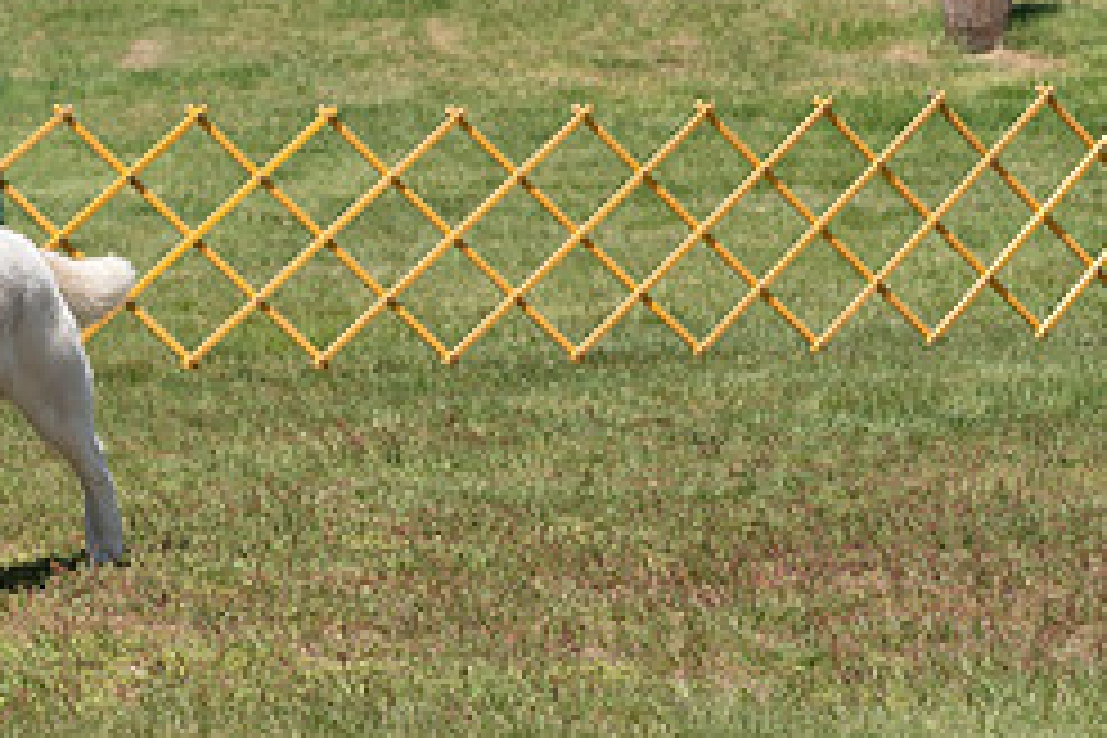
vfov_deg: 5.4
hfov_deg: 8.1
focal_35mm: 252
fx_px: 7748
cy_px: 83
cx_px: -194
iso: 500
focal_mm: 107
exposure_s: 1/1600
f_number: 7.1
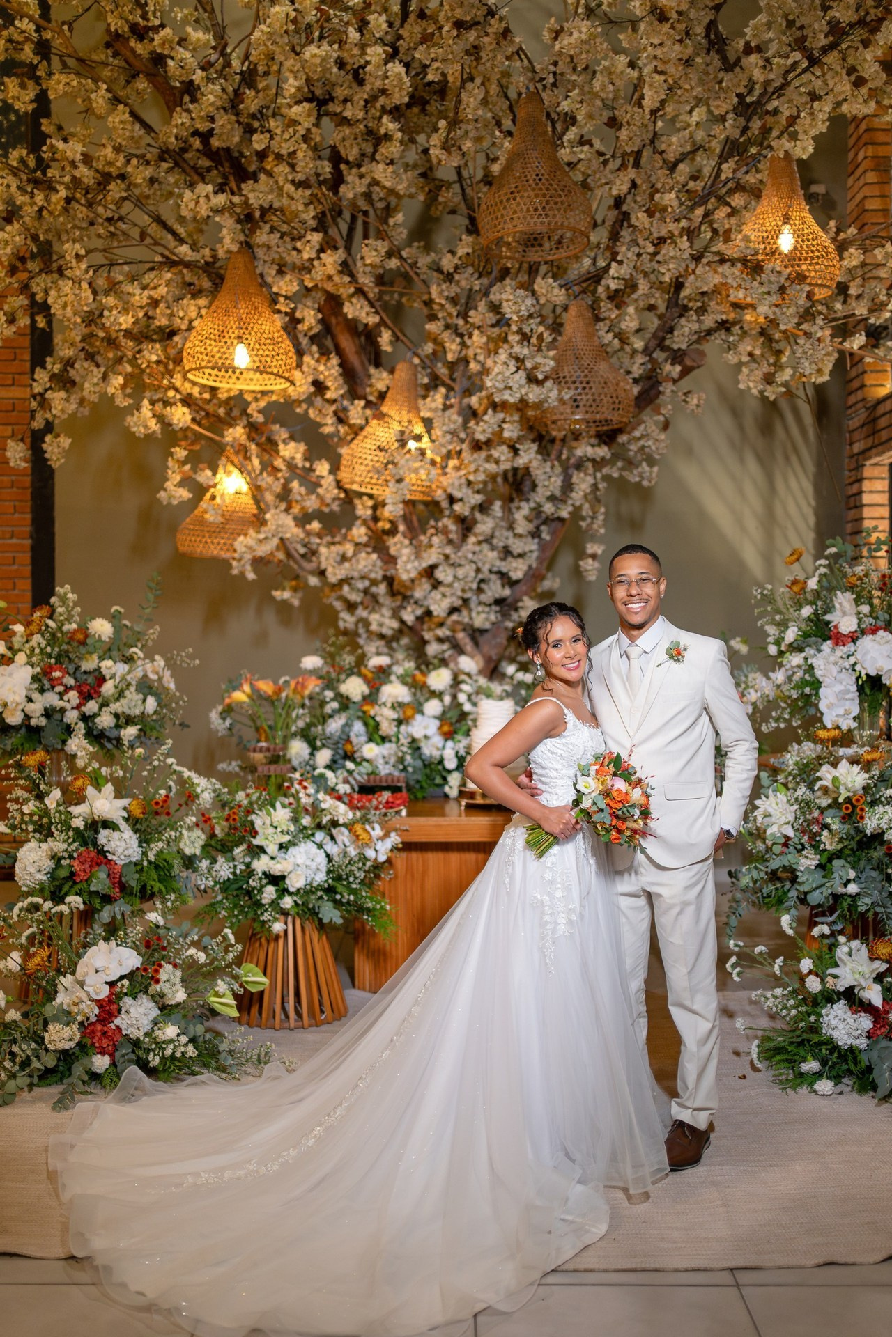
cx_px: 446
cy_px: 668
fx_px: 1301
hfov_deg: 37.9
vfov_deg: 54.4
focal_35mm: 35
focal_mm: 35
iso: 1250
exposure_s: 1/320
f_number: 1.4
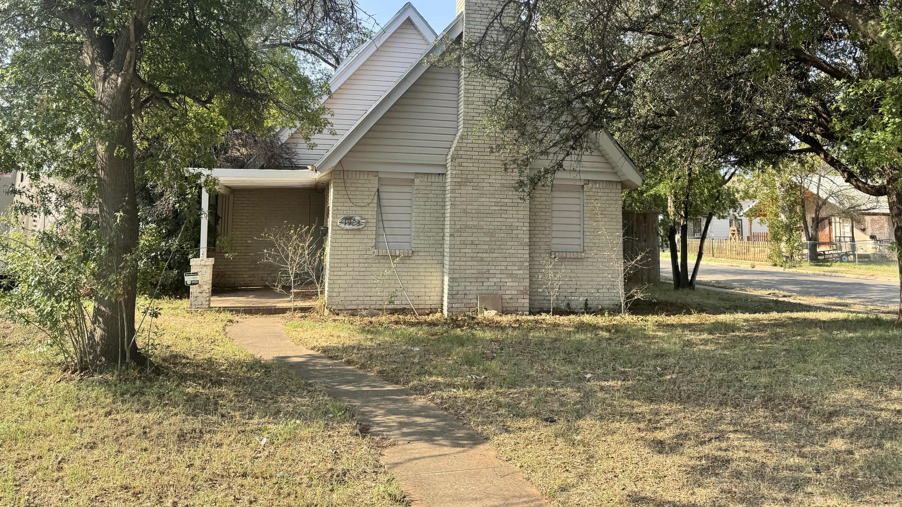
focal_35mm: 28
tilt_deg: +5.5
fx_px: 670
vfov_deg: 40.7
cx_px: 470
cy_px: 149
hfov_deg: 67.9
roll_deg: -1.0
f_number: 1.78
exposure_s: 1/1238
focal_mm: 6.76
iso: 80
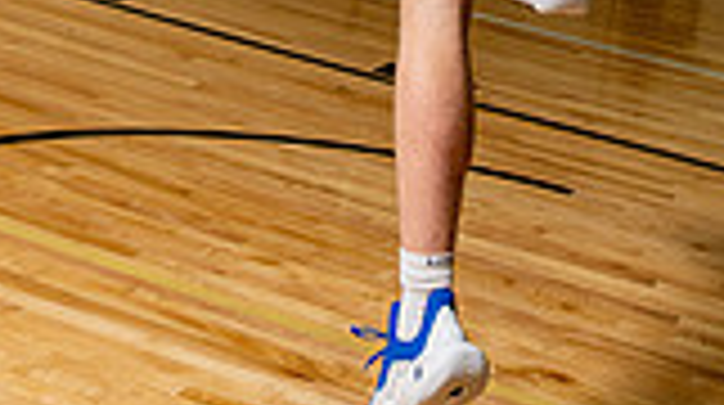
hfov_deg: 24.1
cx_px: 486
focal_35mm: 88
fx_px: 1687
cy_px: -544
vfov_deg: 11.5
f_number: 8
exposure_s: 1/250
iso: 250
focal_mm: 30
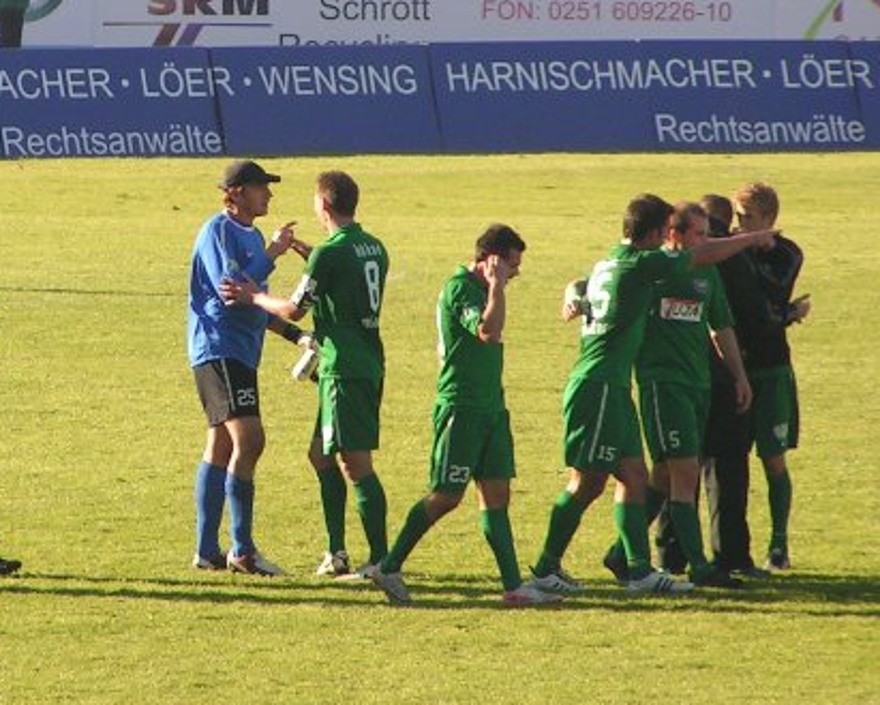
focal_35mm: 619
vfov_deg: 2.5
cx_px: 146
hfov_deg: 3.1
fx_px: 16125
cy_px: 146
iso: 50
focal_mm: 49.8
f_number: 3.5
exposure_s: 1/400
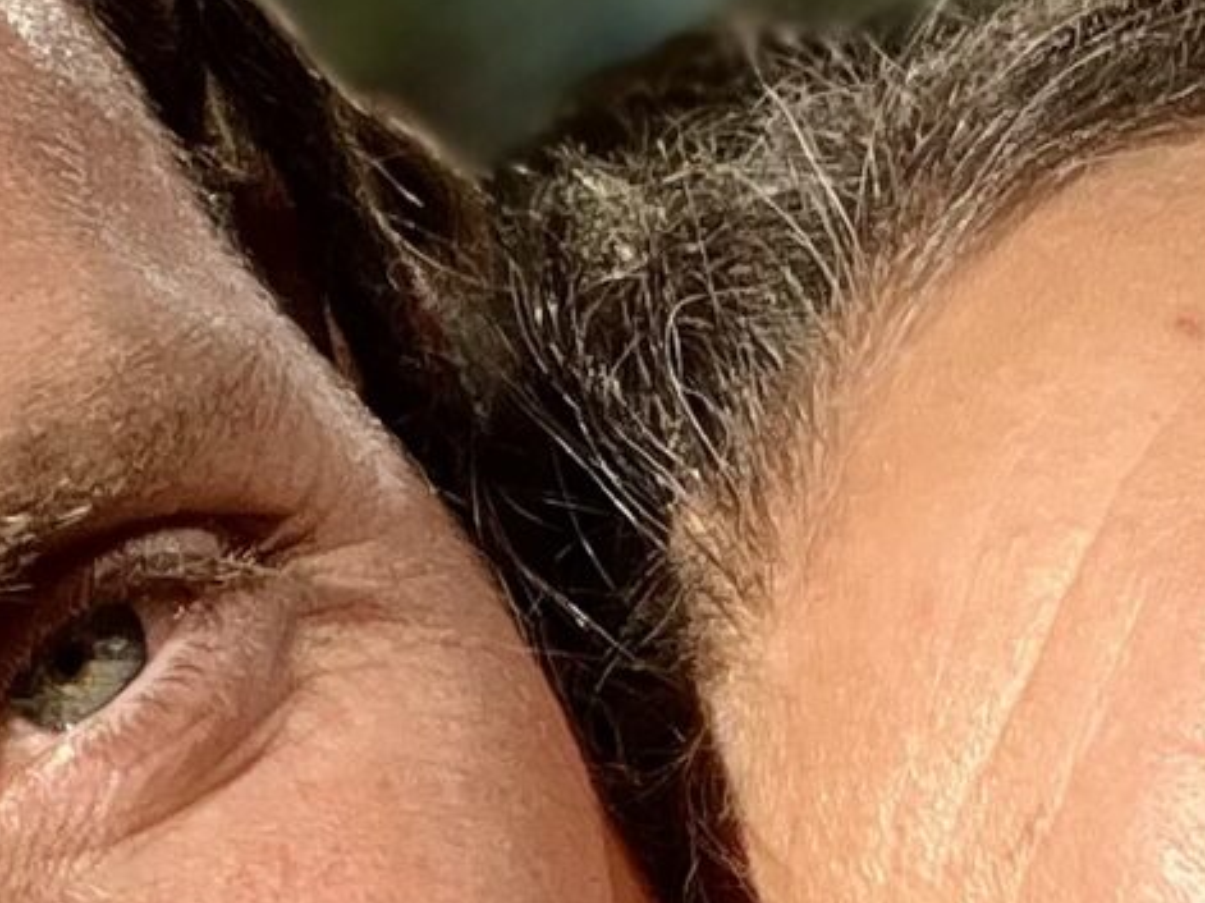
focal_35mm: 163
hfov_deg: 12.1
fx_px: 5673
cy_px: 1867
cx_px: 788
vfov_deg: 8.6
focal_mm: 2.71
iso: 32
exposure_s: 1/1038
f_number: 2.2
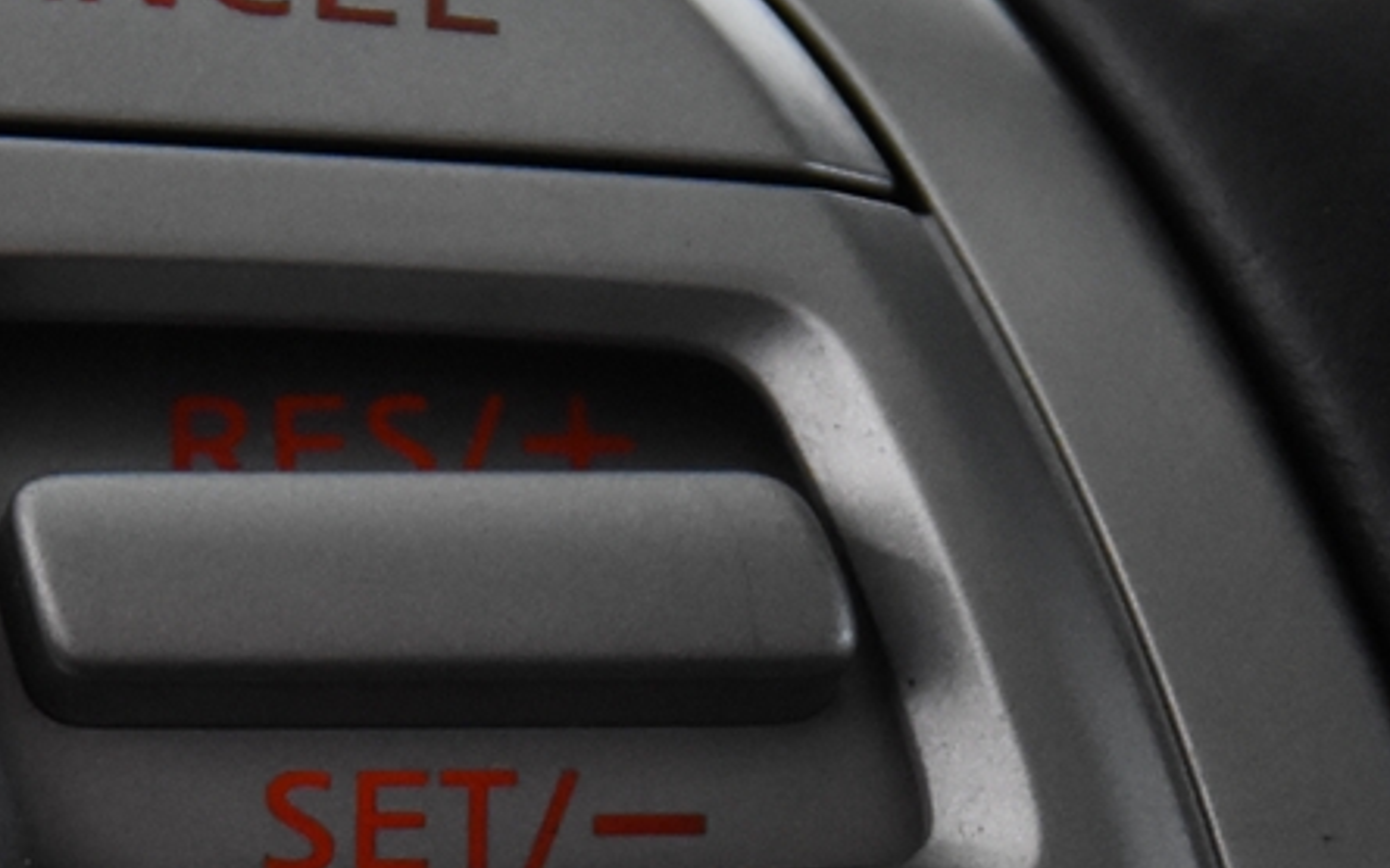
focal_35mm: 330
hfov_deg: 6.4
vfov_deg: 4.0
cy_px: 1246
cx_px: 743
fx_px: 12499
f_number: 3.8
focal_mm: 50
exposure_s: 1/80
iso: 2500
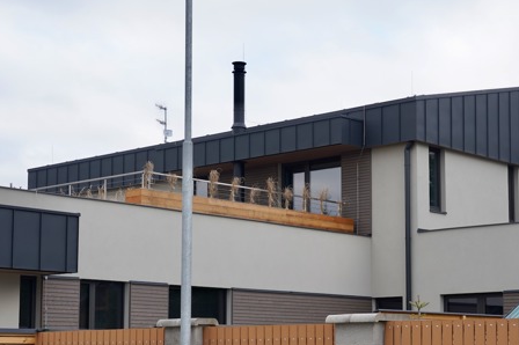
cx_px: 306
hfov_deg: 27.3
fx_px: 1066
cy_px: 244
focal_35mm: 74
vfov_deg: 18.3
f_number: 5.6
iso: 100
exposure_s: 1/125
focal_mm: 48
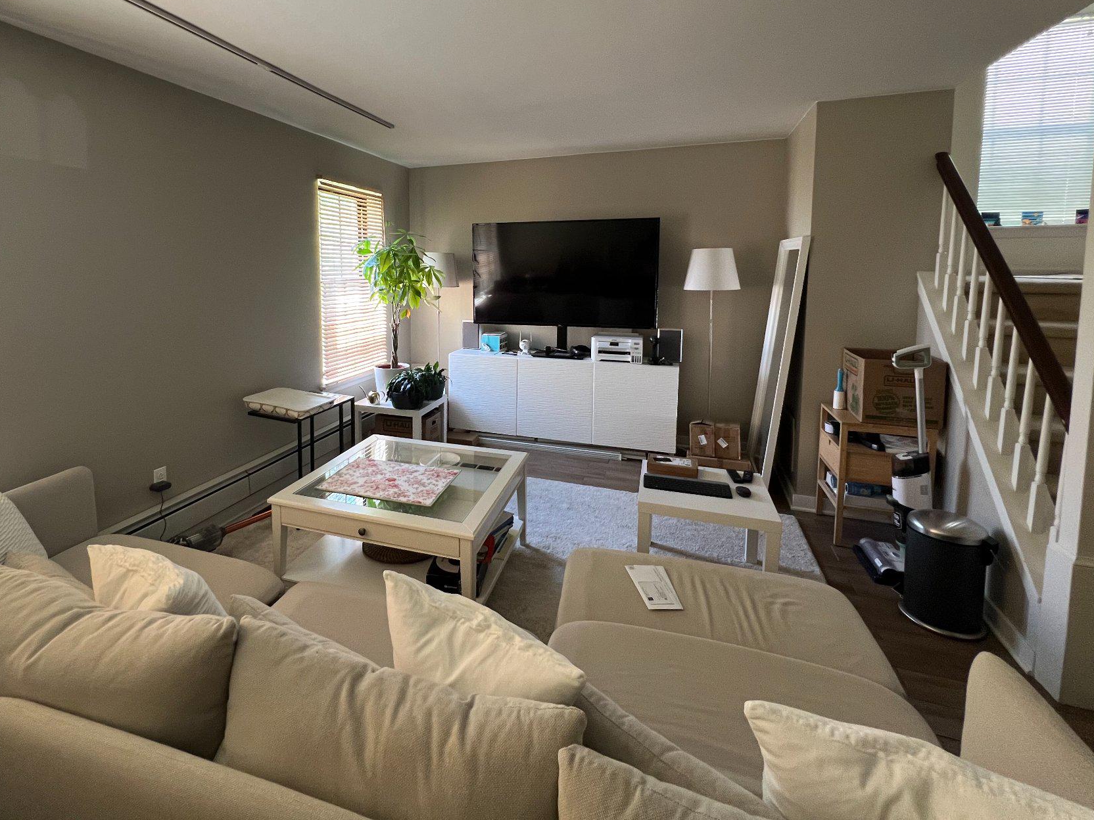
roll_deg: +0.6
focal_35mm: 16
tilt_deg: -6.0
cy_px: 316
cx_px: 454
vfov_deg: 76.9
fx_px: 506
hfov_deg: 93.6
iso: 250
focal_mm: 1.57
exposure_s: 1/71
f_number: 1.8
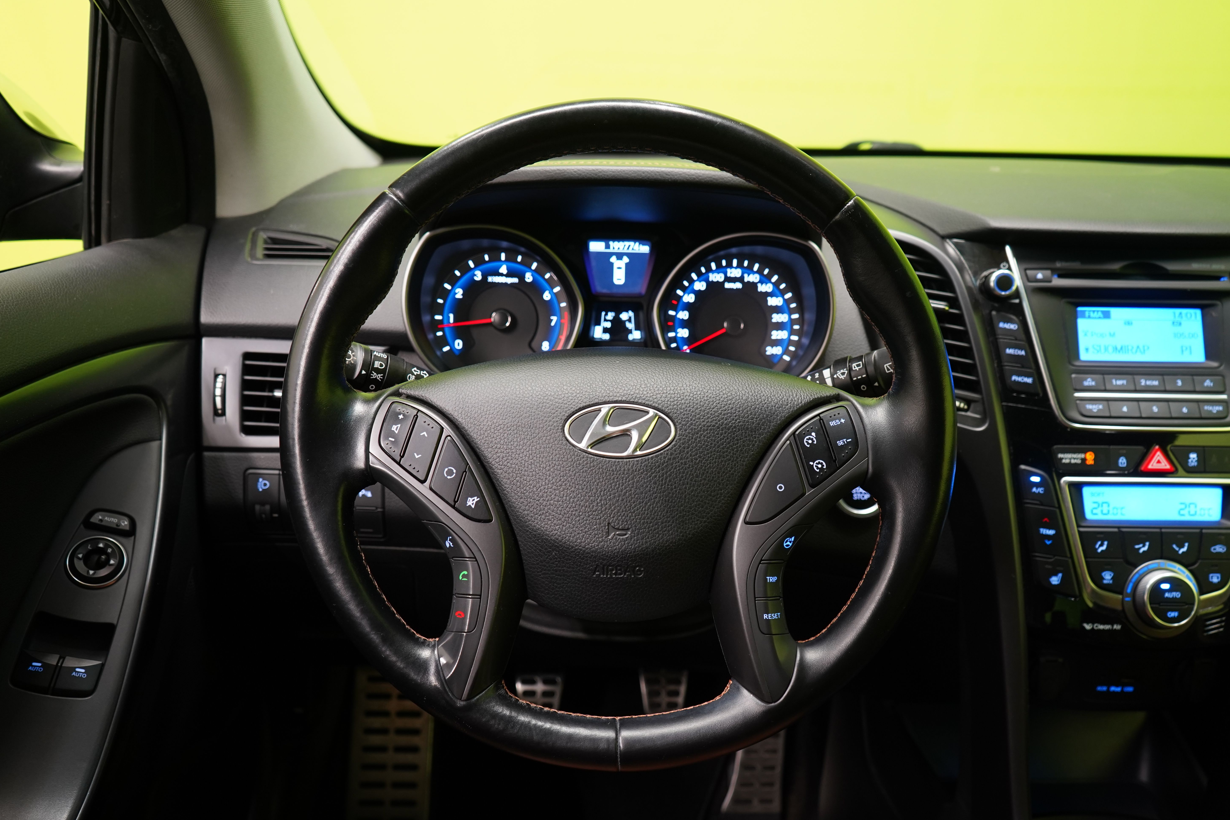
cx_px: 624
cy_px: 424
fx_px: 1025
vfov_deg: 43.6
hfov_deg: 61.9
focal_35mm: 30
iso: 1250
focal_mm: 29
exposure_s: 1/25
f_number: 5
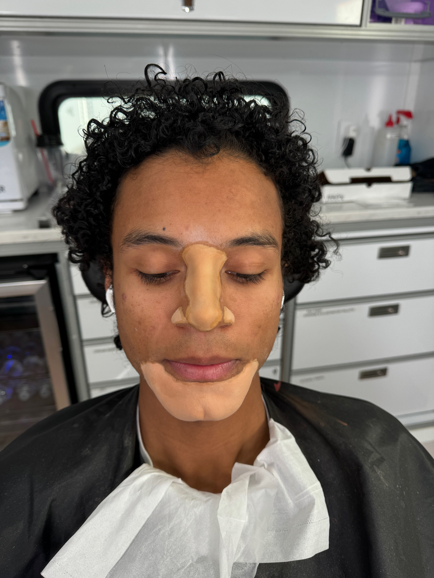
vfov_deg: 71.6
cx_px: 217
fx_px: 401
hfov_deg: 56.8
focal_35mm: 24
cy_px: 289
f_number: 1.78
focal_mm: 6.86
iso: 64
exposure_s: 1/170
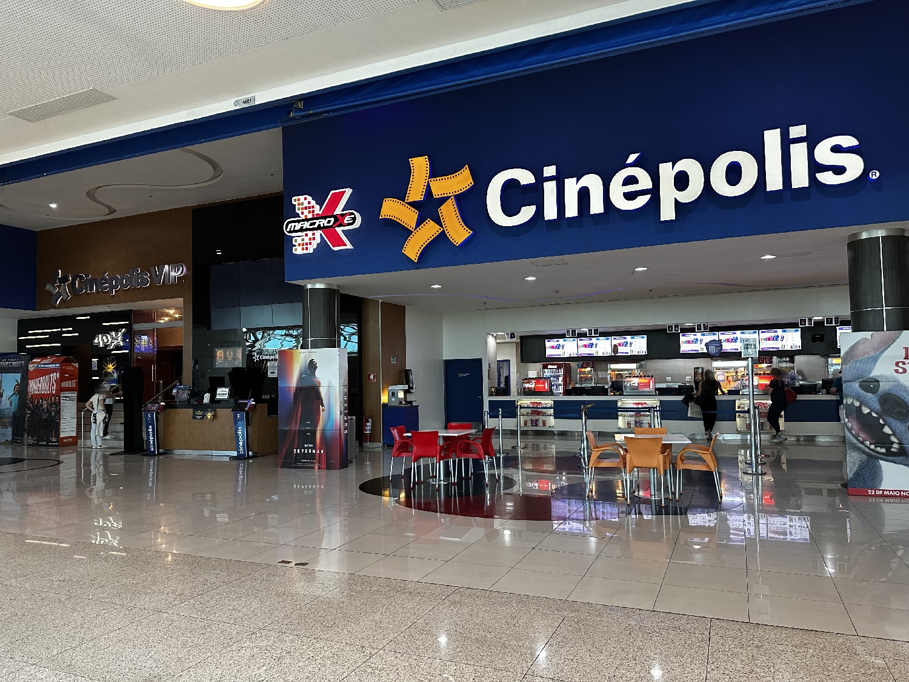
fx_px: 630
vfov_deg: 56.8
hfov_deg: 71.6
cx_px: 454
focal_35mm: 24
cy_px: 341
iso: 320
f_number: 1.78
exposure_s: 1/60
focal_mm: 6.86
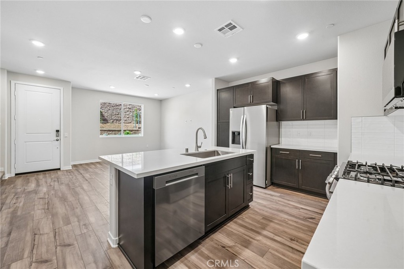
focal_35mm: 13
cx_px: 202
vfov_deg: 85.4
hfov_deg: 108.3
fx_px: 146
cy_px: 134
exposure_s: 1/10
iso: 400
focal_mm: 13
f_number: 9
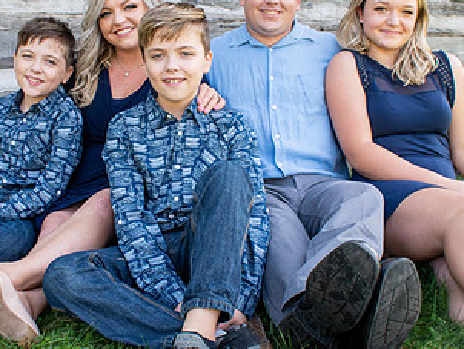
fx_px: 738
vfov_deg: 26.5
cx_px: 188
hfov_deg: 34.8
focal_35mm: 55
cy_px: 139
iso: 400
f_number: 7.1
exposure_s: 1/200
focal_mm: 18
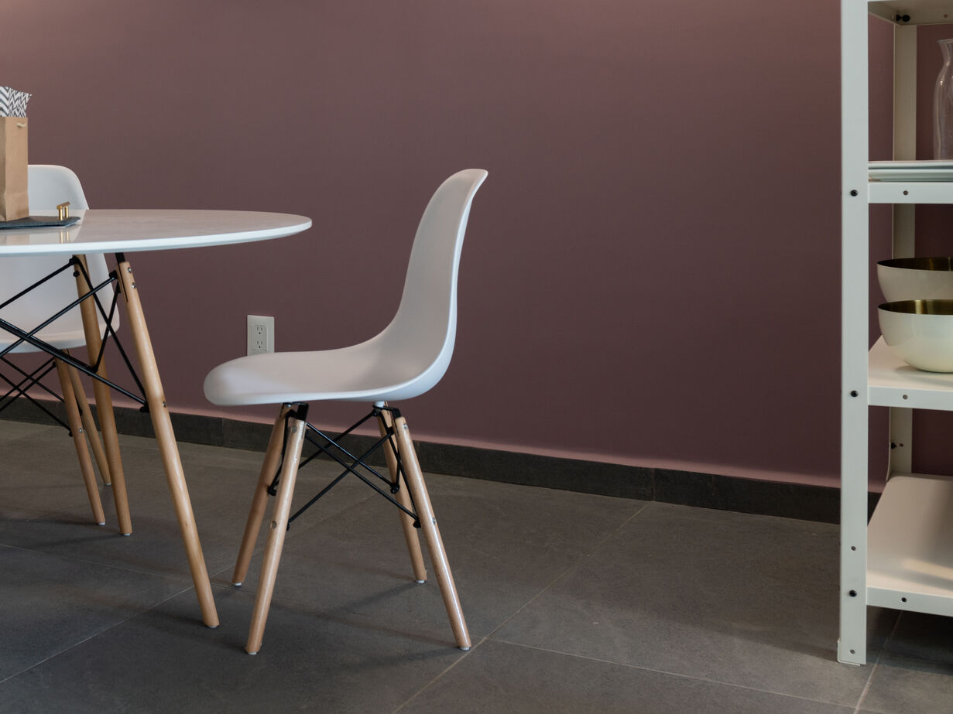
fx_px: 2065
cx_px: 142
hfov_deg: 25.4
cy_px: 155
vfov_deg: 19.5
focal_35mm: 75
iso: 64
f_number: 10
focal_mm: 40
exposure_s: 1/4
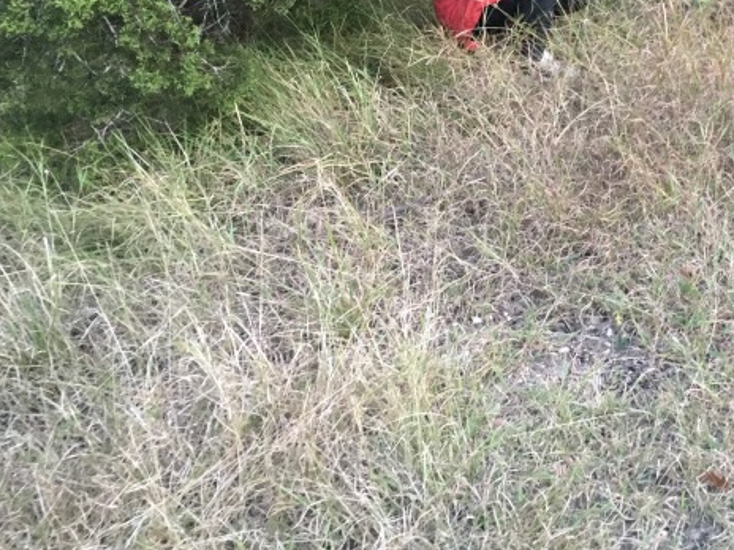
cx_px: 584
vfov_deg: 28.6
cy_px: 123
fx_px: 1060
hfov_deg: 36.9
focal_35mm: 50
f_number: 2.2
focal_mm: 4.15
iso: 200
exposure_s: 1/15
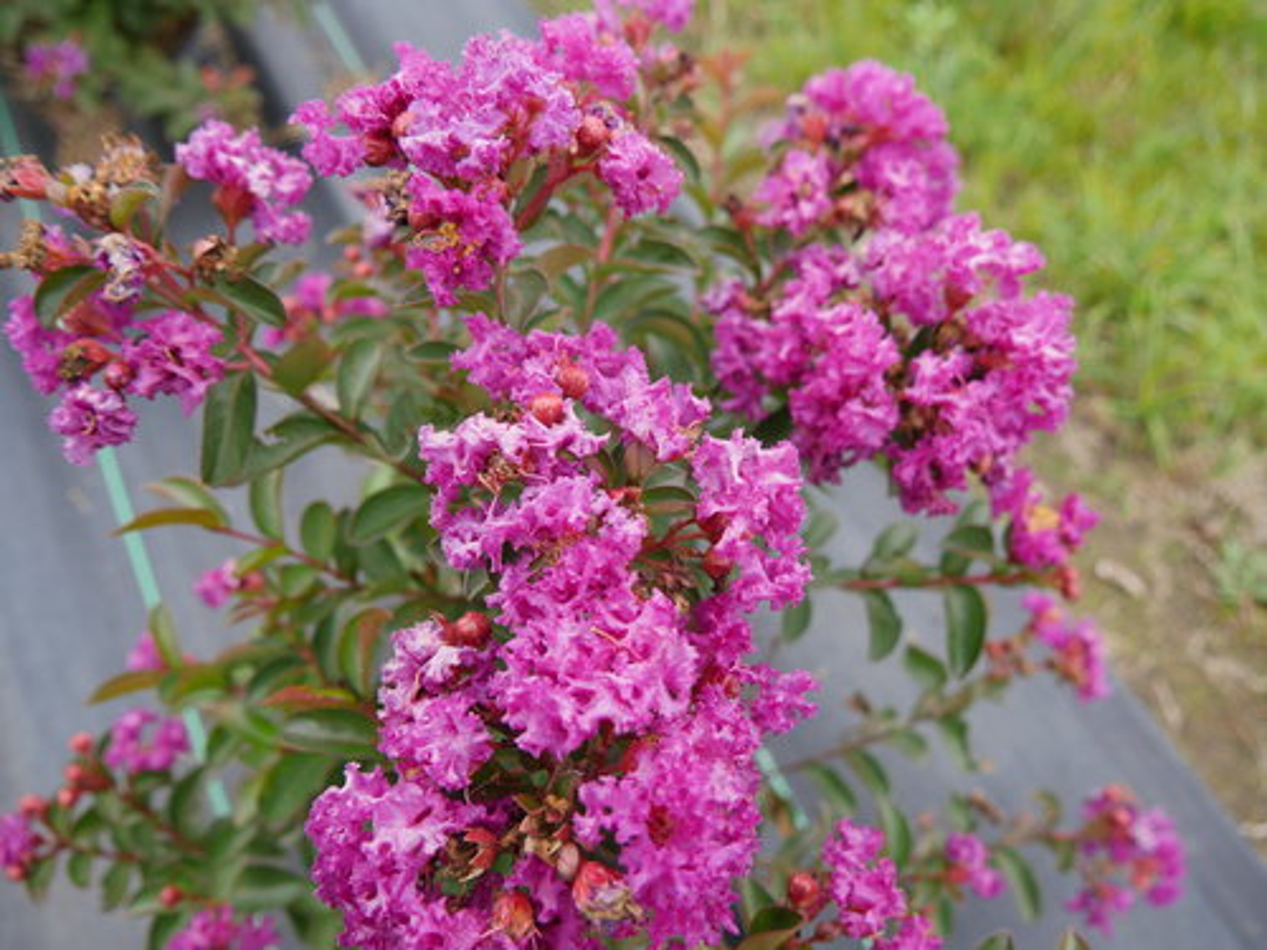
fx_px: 1025
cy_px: 475
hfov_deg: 63.4
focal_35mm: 28
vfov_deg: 49.7
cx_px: 634
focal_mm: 14
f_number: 3.5
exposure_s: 1/125
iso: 200
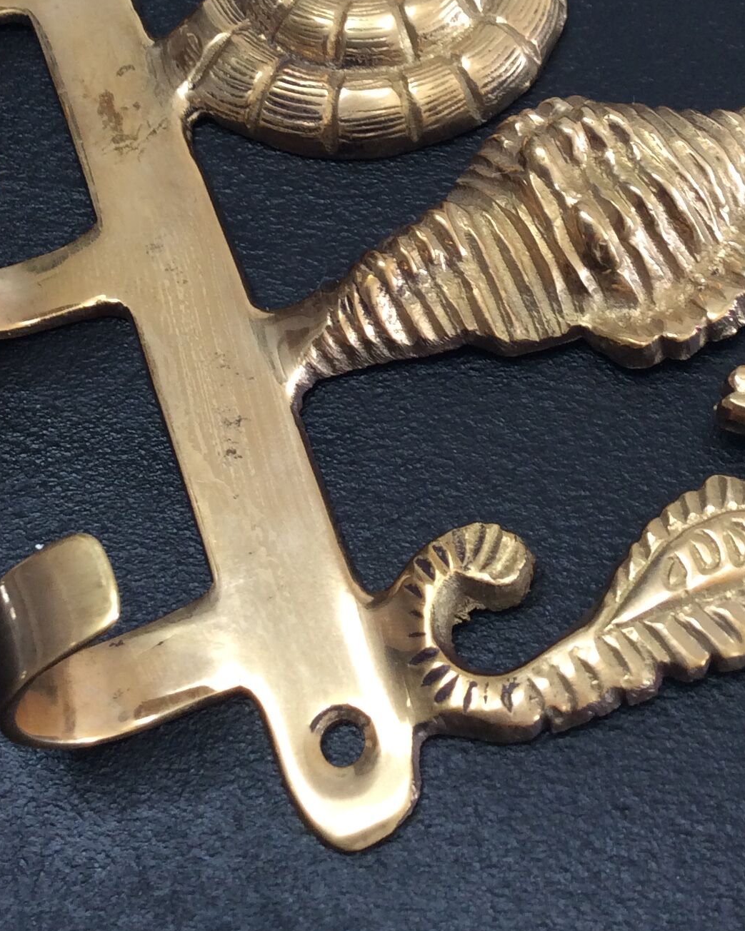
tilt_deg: -54.2
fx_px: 1709
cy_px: 163
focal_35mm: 62
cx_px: 456
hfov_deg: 24.5
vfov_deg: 29.7
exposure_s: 1/50
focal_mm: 3.3
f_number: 2.4
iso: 40
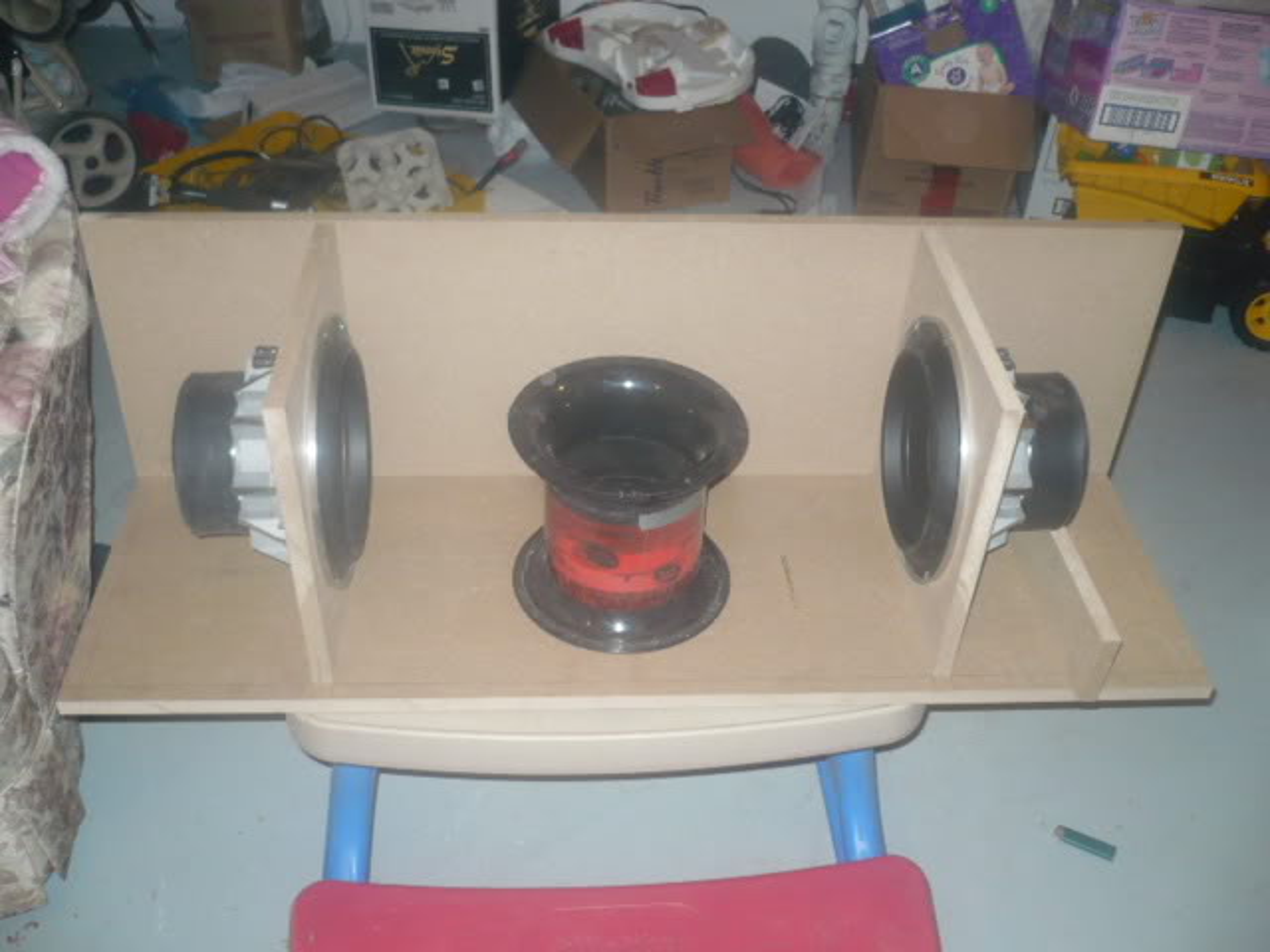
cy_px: 476
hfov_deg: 52.6
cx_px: 635
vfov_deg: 40.7
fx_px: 1284
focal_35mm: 35
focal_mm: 5.8
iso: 250
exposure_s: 1/30
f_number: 2.8
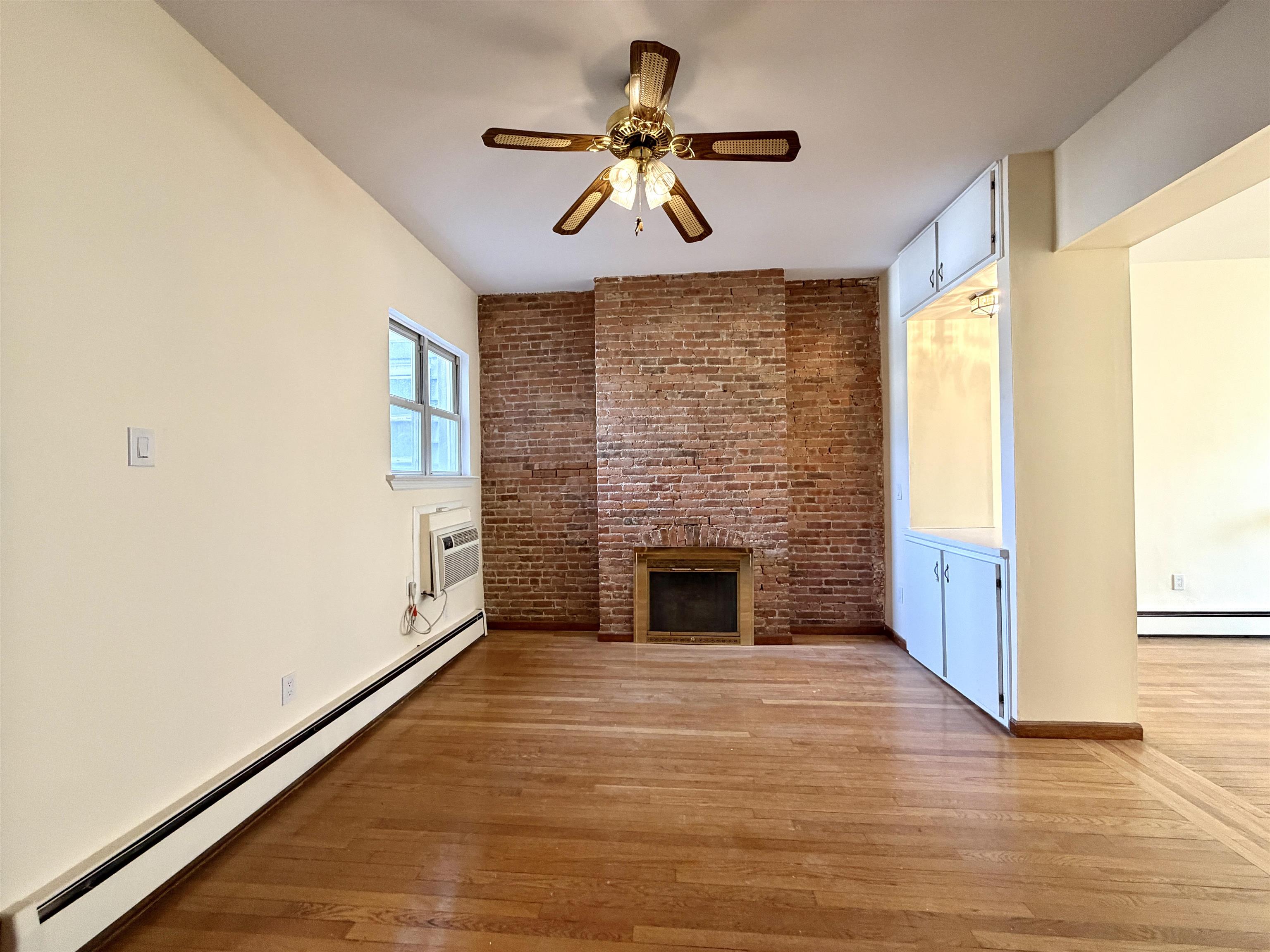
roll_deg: +1.8
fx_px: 514
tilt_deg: +0.9
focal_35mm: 14
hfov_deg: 102.1
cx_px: 635
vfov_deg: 85.7
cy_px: 476
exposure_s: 1/60
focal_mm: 2.22
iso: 250
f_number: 2.2
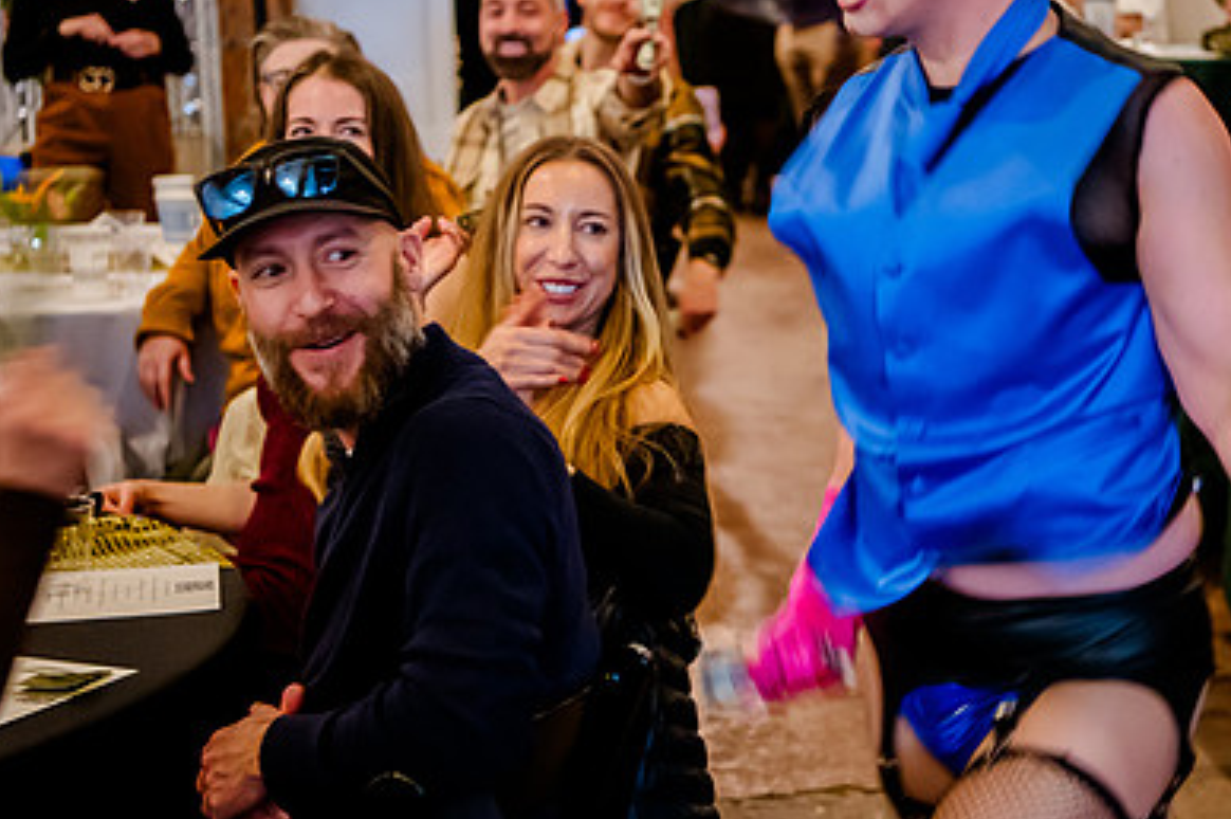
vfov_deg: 16.4
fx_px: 2836
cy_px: 392
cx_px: 842
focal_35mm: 83
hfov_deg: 24.3
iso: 5000
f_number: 2.8
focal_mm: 50
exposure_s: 1/60
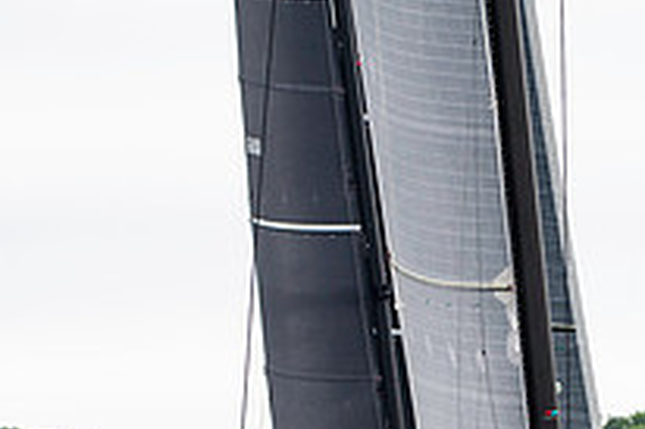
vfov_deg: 2.4
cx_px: 457
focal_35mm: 562
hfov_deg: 3.7
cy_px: 554
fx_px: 10061
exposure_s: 1/800
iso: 500
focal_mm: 200
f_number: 5.6
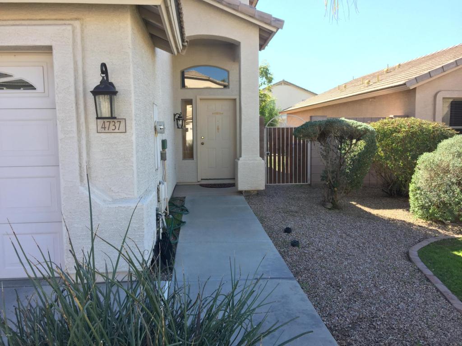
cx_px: 231
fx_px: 387
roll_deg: +0.7
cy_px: 173
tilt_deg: -3.2
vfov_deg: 48.2
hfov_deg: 61.7
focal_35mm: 29
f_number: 2.2
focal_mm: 4.15
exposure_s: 1/425
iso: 32
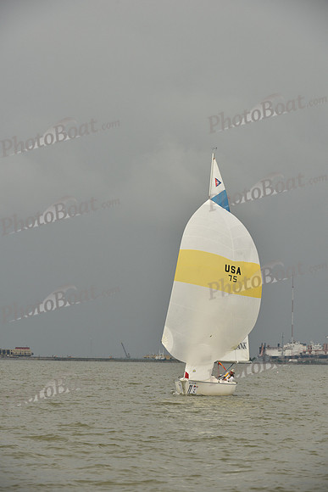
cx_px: 164
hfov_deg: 6.9
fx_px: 2731
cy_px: 246
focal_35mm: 200
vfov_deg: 10.3
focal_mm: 200
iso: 400
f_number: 9
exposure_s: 1/1000
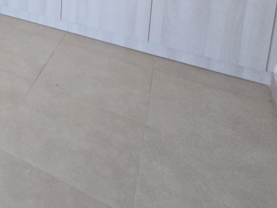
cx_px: -79
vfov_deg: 28.1
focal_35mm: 39
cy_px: -83
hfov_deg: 34.5
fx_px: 312
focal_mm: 2.2
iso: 160
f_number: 2.2
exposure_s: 1/100
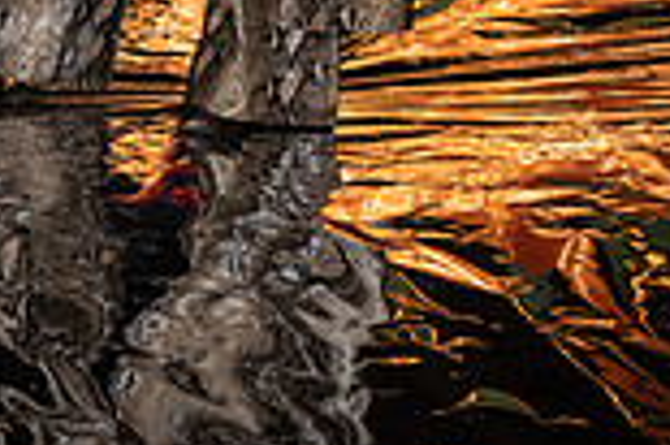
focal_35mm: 232
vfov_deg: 5.8
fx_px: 4313
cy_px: -423
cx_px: 199
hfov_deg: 8.9
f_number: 2.8
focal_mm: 80
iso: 1600
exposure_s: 1/640
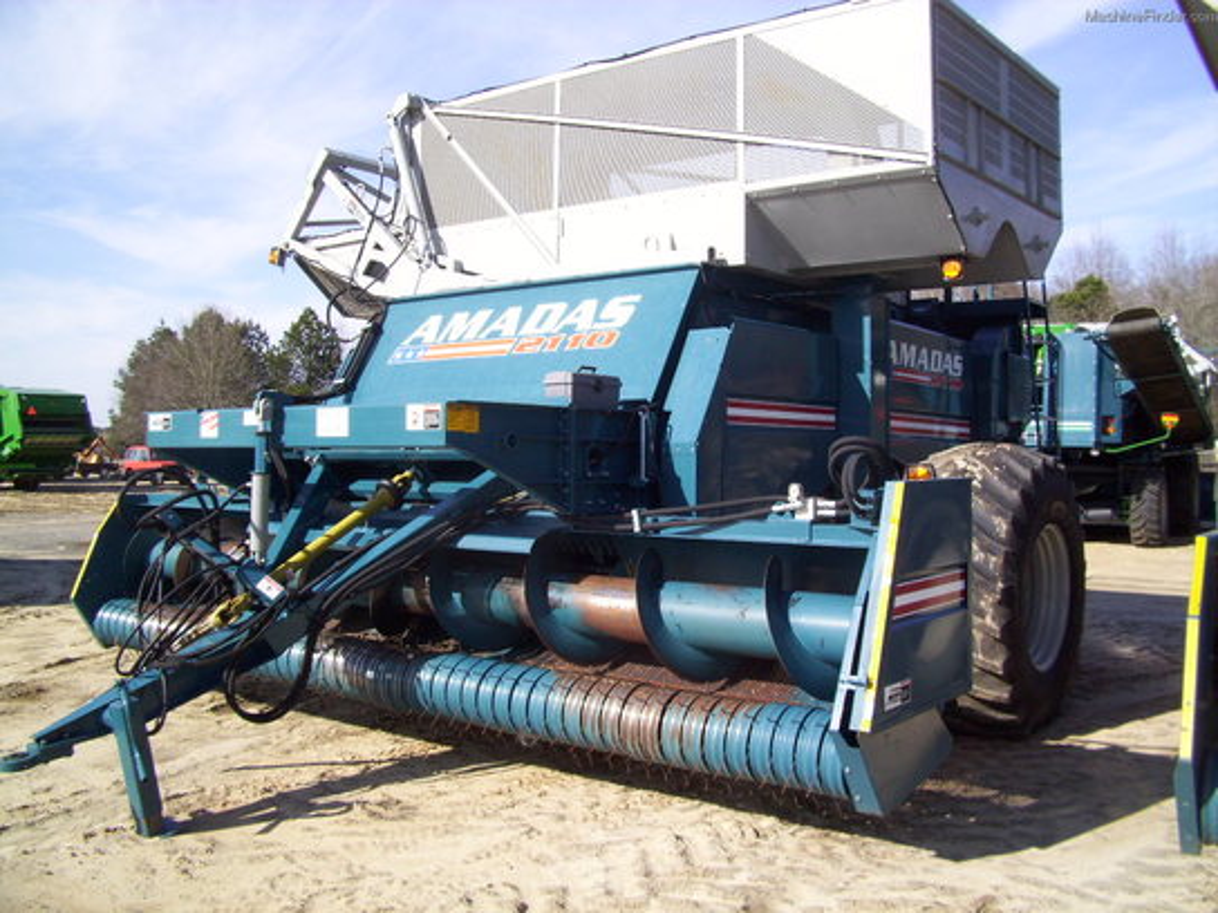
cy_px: 456
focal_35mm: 32
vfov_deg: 44.2
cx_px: 609
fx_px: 1126
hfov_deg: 56.8
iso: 80
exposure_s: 1/200
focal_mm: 5.7
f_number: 5.6
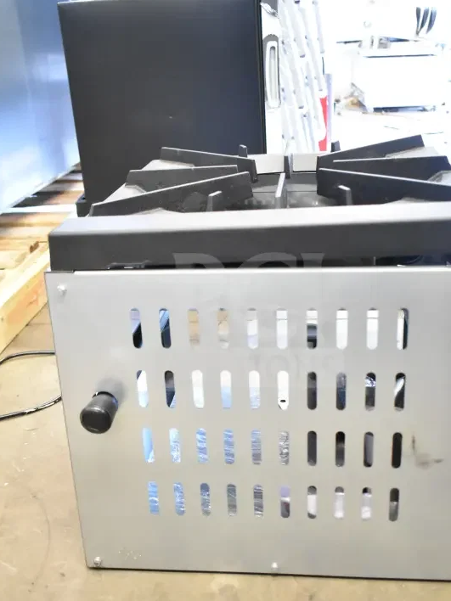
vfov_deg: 45.7
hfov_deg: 35.1
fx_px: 712
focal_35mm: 41
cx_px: 248
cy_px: 320
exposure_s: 1/40
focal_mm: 22
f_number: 3.8
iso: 6400
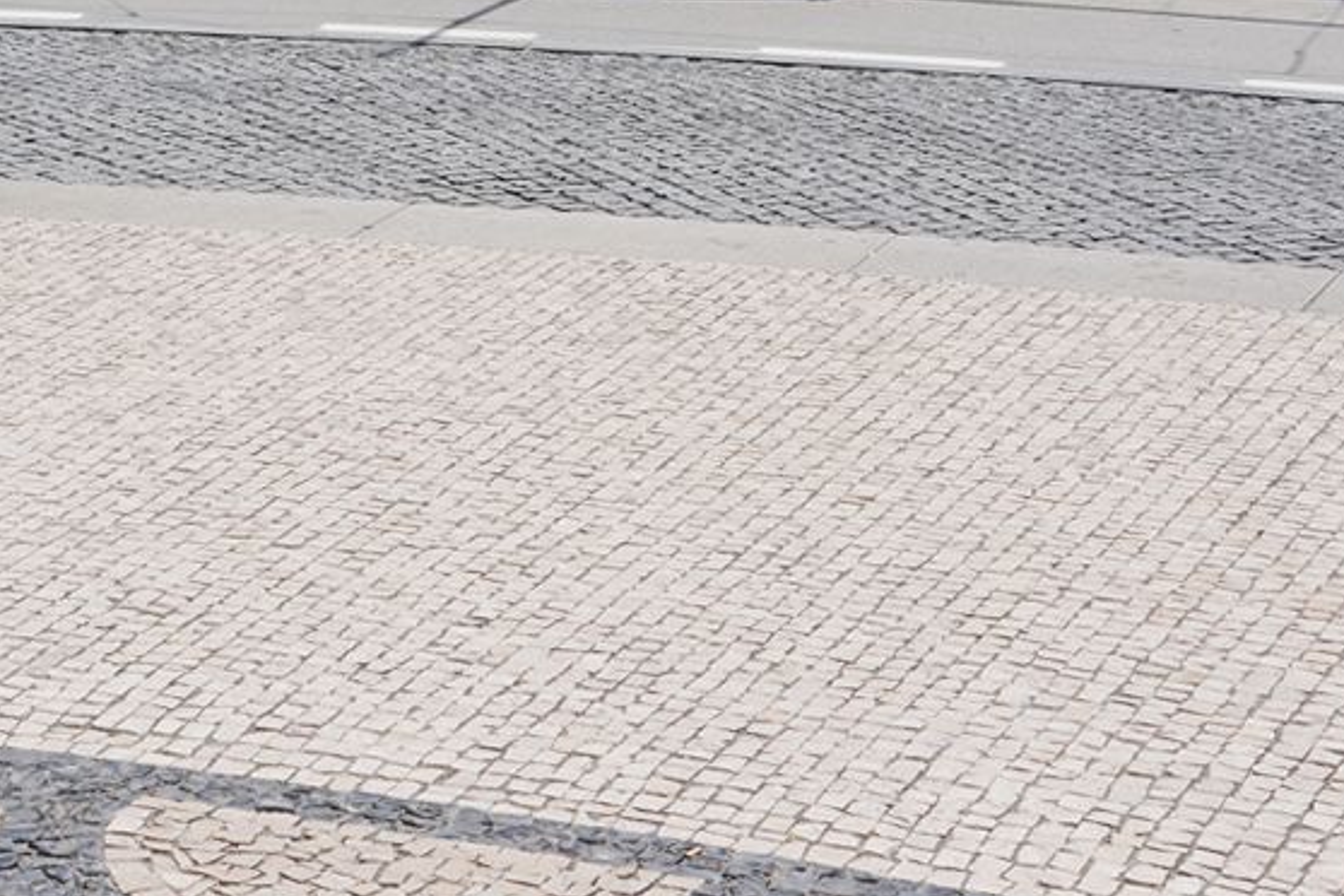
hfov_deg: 23.4
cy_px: -559
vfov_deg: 14.5
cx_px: 359
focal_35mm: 86
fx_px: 3210
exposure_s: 1/100
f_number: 18
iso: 100
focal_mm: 24
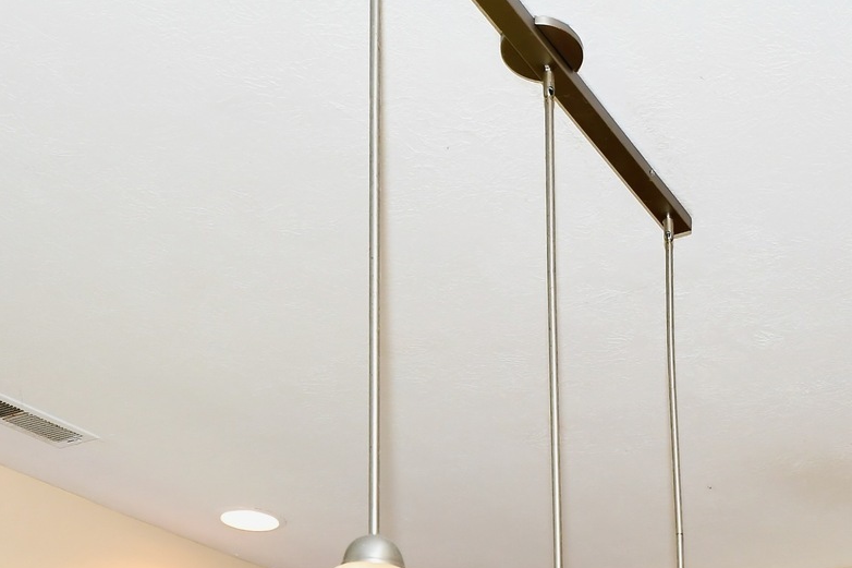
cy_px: 1062
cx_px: 713
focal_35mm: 55
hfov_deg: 34.8
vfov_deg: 18.4
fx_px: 1301
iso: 640
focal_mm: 14
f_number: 6.3
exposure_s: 1/60
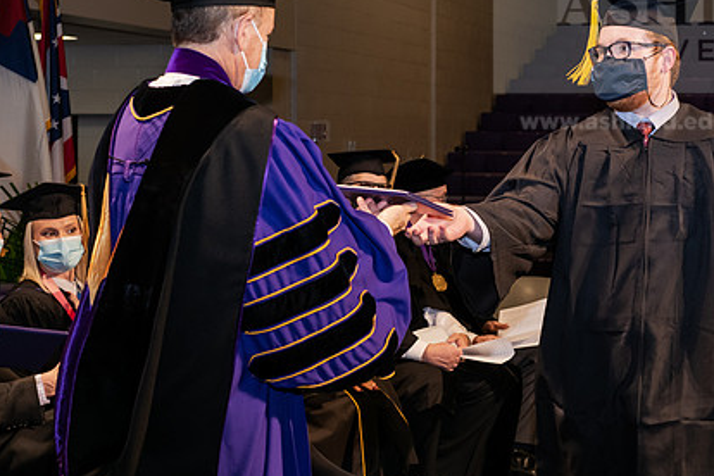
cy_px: 158
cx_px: 442
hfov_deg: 24.1
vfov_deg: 16.2
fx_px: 1666
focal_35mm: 84
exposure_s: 1/200
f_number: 6.3
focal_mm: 60
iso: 1600
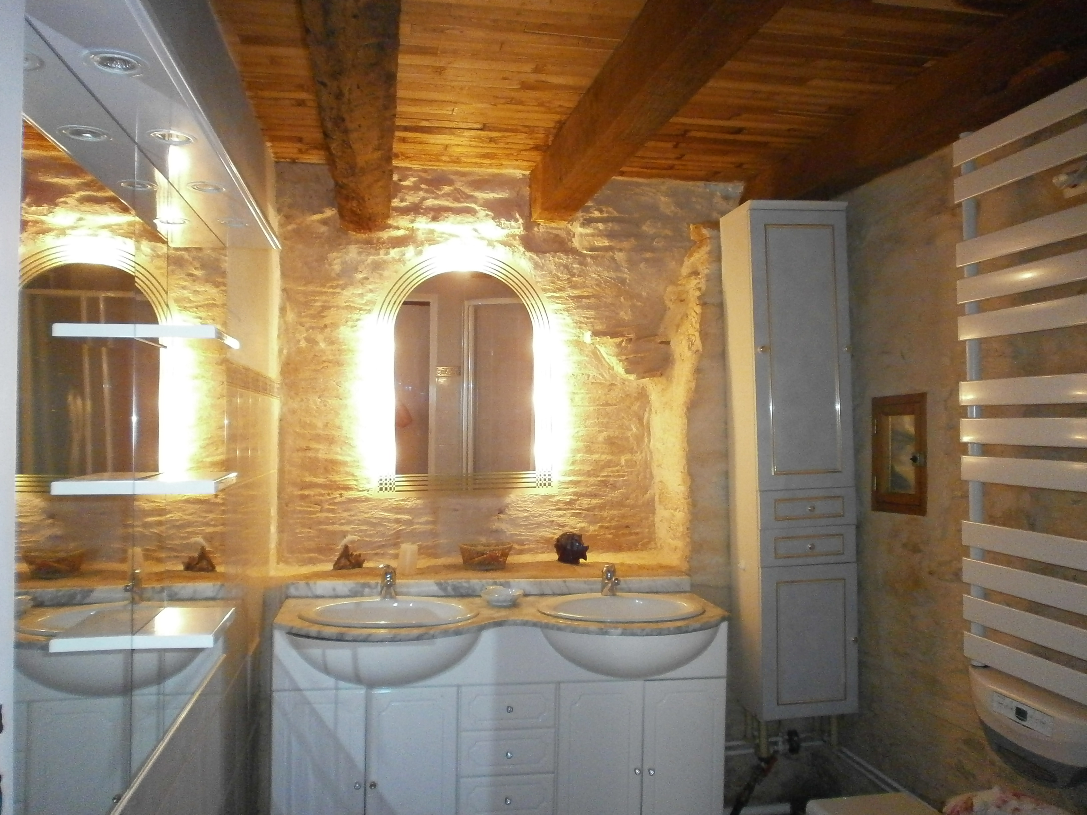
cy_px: 408
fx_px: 848
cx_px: 544
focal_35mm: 27
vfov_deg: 51.4
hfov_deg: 65.3
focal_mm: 4.8
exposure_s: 1/60
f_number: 2.9
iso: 800
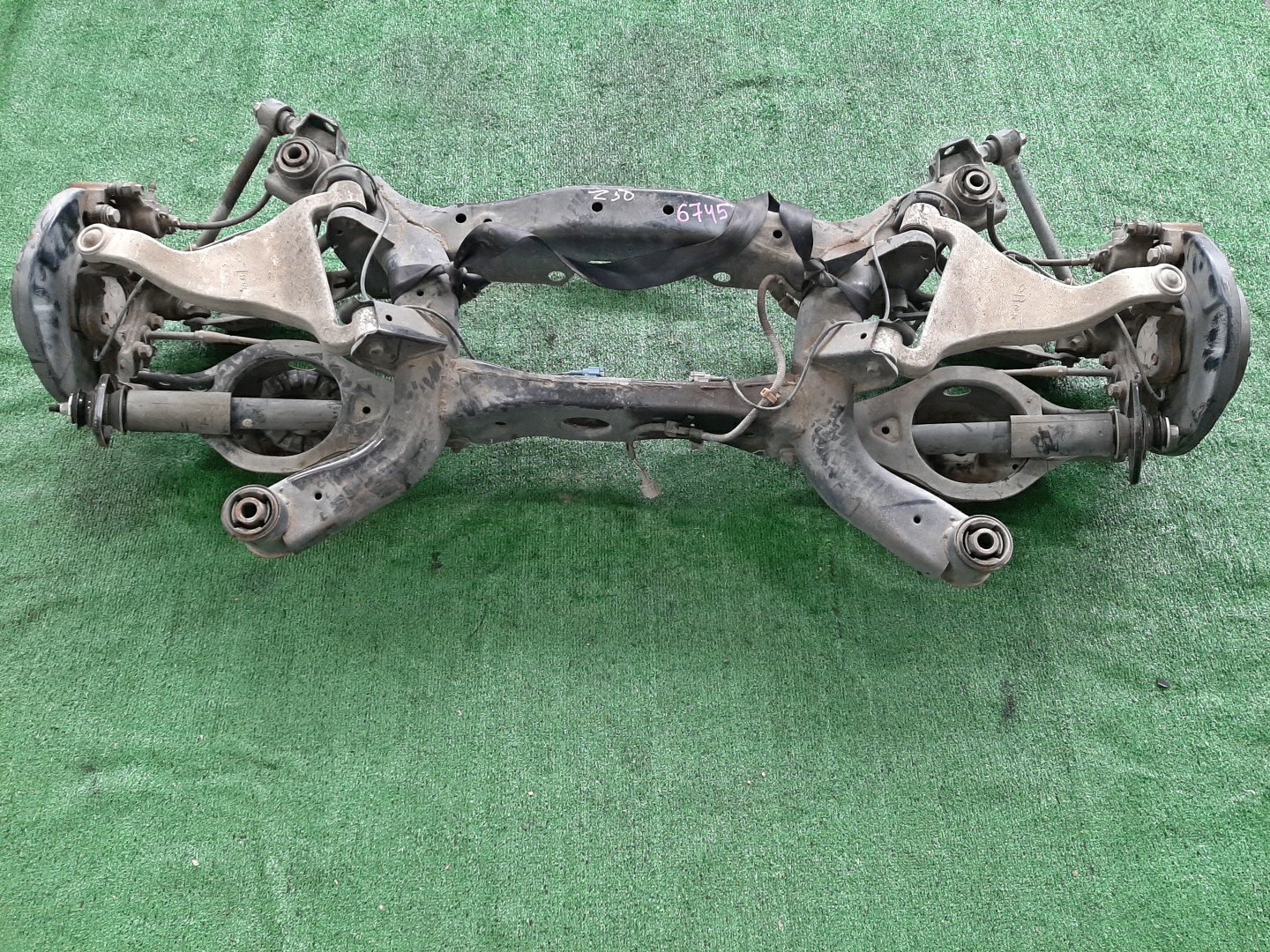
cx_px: 635
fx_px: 954
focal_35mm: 26
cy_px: 476
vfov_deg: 53.1
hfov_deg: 67.3
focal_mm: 3.93
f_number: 1.7
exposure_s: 1/50
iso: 144
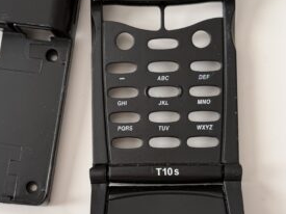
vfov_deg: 28.5
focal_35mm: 51
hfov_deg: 37.3
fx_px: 421
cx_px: 112
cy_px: 124
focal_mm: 6.76
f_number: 1.78
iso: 50
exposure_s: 1/134
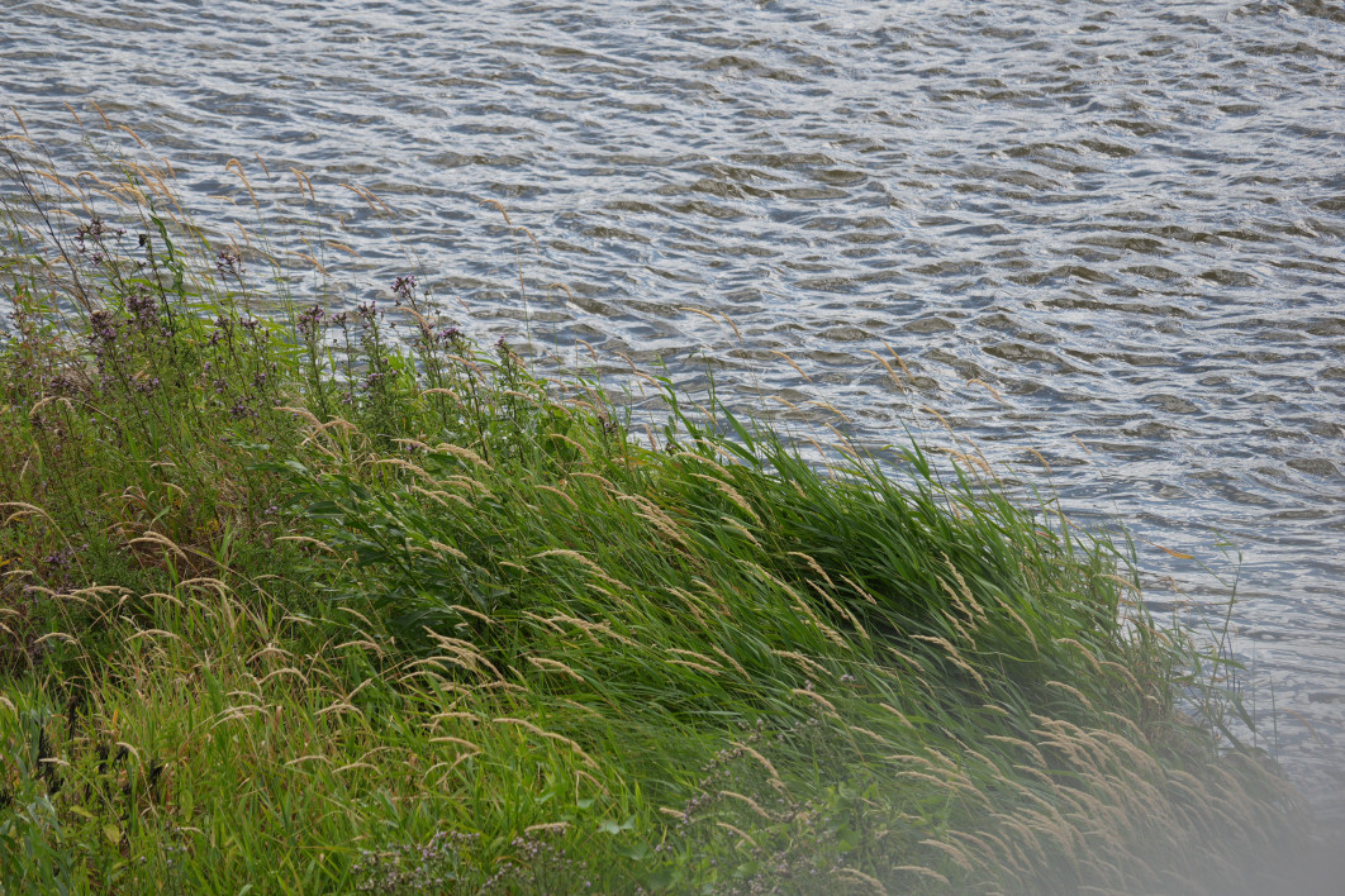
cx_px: 672
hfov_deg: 5.2
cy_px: 448
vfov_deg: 3.4
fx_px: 14943
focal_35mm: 400
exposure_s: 1/400
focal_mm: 141.09
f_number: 4
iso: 100
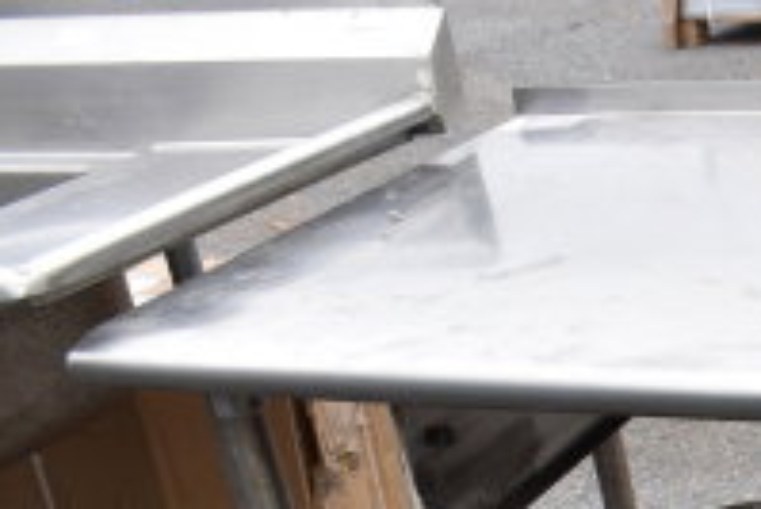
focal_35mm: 92
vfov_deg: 14.6
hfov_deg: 19.4
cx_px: 1124
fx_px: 1946
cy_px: 553
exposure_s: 1/160
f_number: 6.3
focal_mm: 20
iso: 200
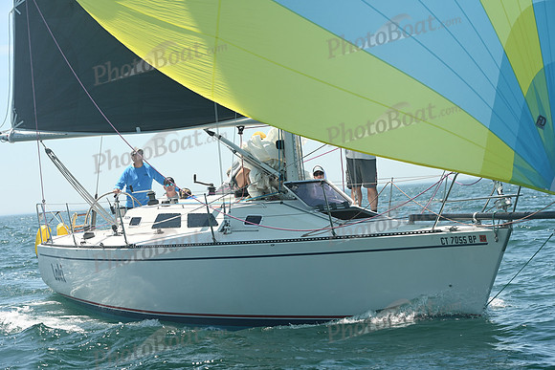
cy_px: 185
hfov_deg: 21.5
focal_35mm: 95
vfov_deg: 14.4
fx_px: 1465
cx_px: 278
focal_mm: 95
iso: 320
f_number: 6.3
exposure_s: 1/1000
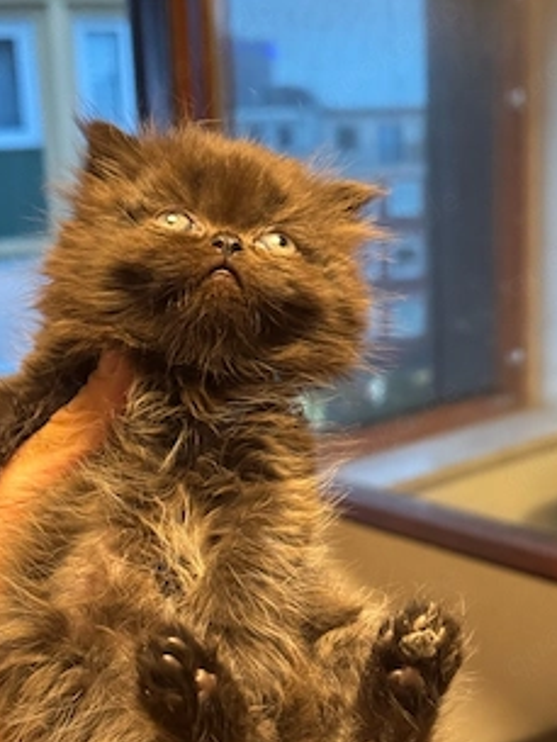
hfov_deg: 23.3
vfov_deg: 30.6
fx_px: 1351
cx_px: 255
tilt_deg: -13.8
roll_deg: +2.7
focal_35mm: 63
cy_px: 460
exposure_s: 1/33
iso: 320
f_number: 1.78
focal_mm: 6.76
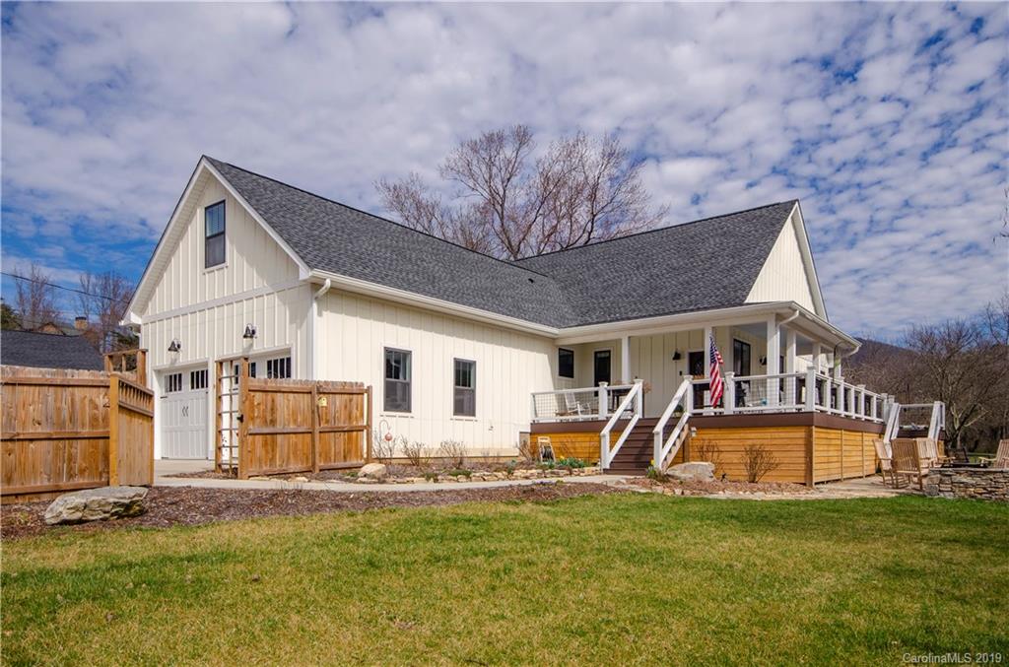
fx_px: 629
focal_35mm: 22
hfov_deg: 77.5
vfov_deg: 55.9
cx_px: 504
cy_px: 334
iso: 100
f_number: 11
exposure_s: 1/200
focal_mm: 15
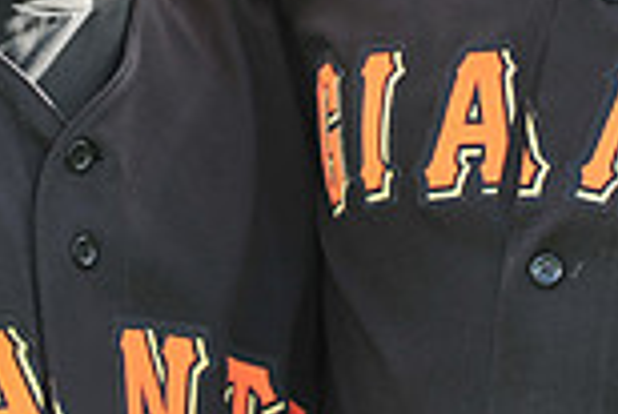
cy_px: -221
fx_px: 12938
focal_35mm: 753
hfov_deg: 2.7
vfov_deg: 1.8
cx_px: 213
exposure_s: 1/250
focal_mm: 200
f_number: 4.5
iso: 200
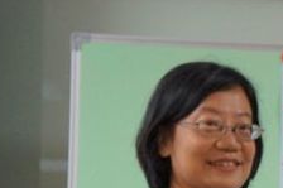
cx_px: 411
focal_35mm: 178
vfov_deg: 7.6
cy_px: 252
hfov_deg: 11.2
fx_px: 1398
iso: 2000
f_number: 4.5
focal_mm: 38
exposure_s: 1/160
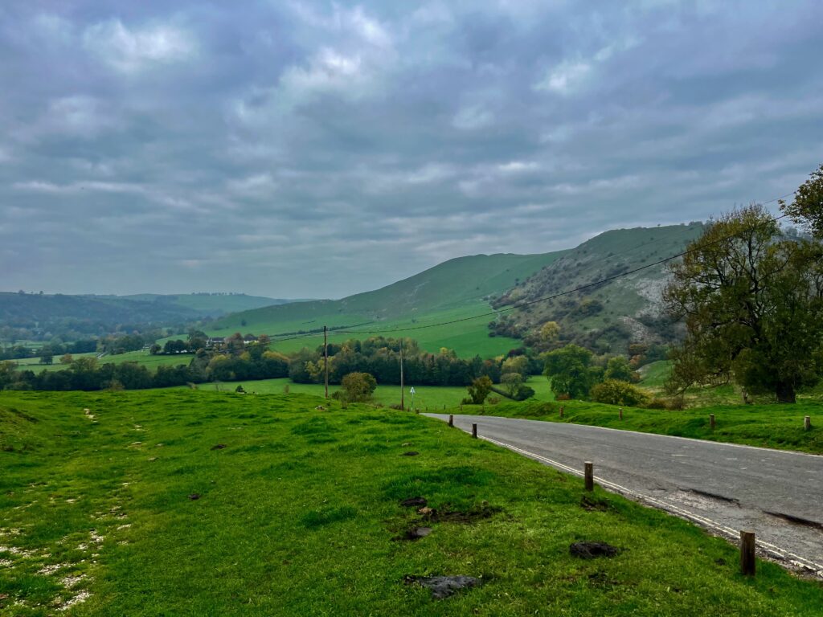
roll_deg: +0.2
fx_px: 618
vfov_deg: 53.1
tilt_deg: -0.1
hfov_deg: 67.3
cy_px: 308
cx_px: 412
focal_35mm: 26
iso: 50
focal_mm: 5.1
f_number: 1.6
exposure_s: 1/2268
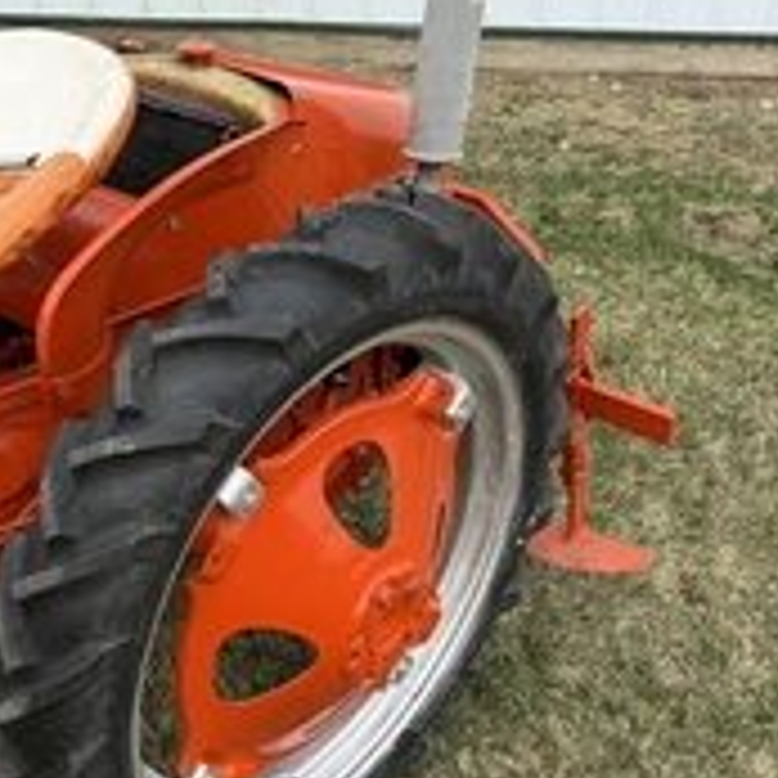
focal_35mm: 49
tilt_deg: -23.9
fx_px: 1246
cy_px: 432
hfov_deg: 32.3
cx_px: 27
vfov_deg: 34.6
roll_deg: -1.3
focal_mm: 6.76
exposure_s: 1/1211
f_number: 1.78
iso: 80
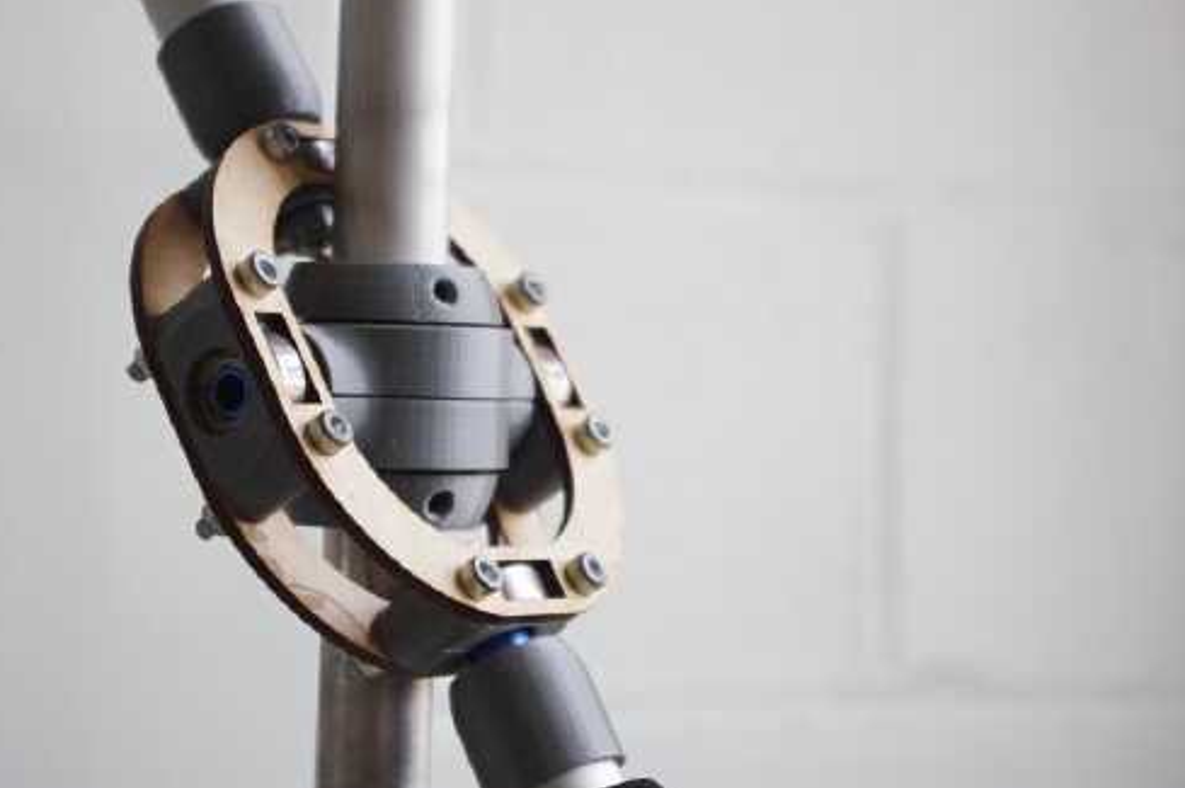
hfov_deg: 20.2
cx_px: 599
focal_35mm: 101
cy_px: 381
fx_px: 3321
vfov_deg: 13.5
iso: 1600
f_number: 5.6
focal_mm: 55
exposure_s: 1/200
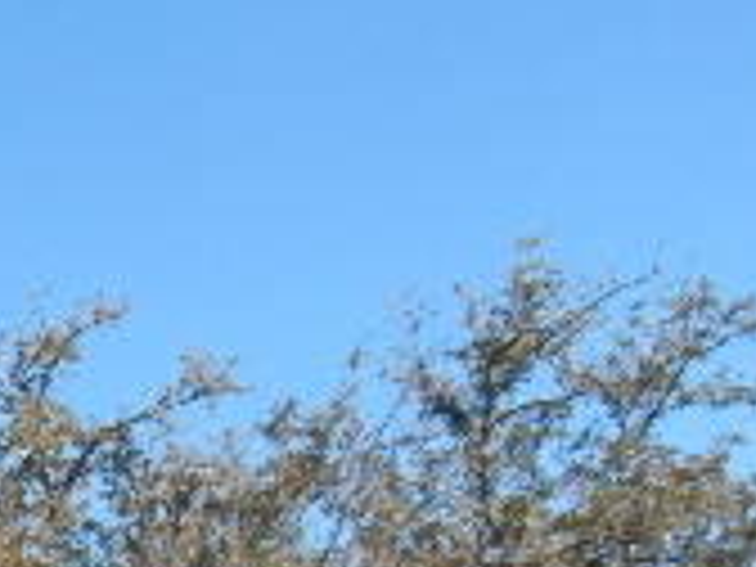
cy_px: 1066
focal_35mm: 114
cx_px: -554
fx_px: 2490
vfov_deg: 11.8
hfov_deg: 15.2
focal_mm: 5.4
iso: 125
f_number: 4
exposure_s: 1/800
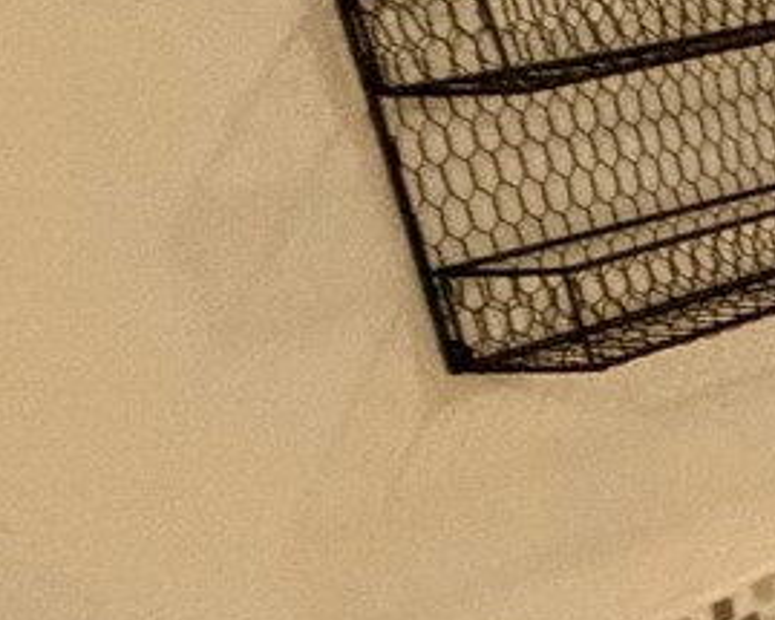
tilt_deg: -19.2
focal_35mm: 104
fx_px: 2385
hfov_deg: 9.5
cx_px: 2740
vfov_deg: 14.7
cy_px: 539
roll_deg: -0.5
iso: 400
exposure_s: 1/60
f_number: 2.2
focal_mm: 2.22
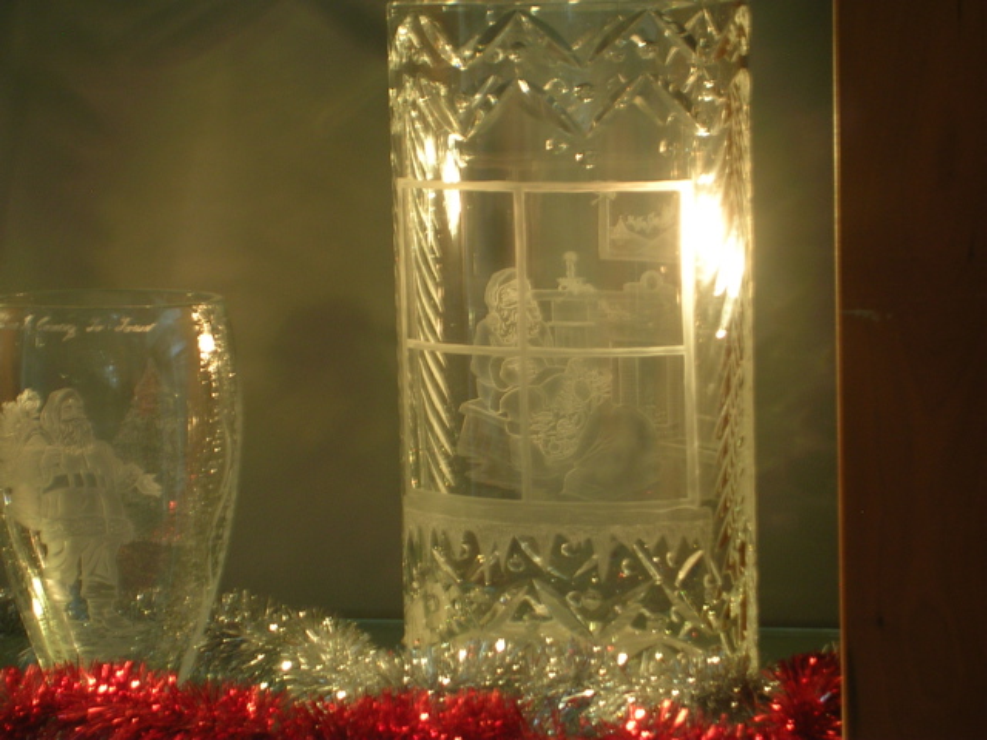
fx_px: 3279
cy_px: 370
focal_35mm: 115
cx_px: 494
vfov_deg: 12.9
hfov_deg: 17.1
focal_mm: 17.4
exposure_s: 1/5.6
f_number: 4.9
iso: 50
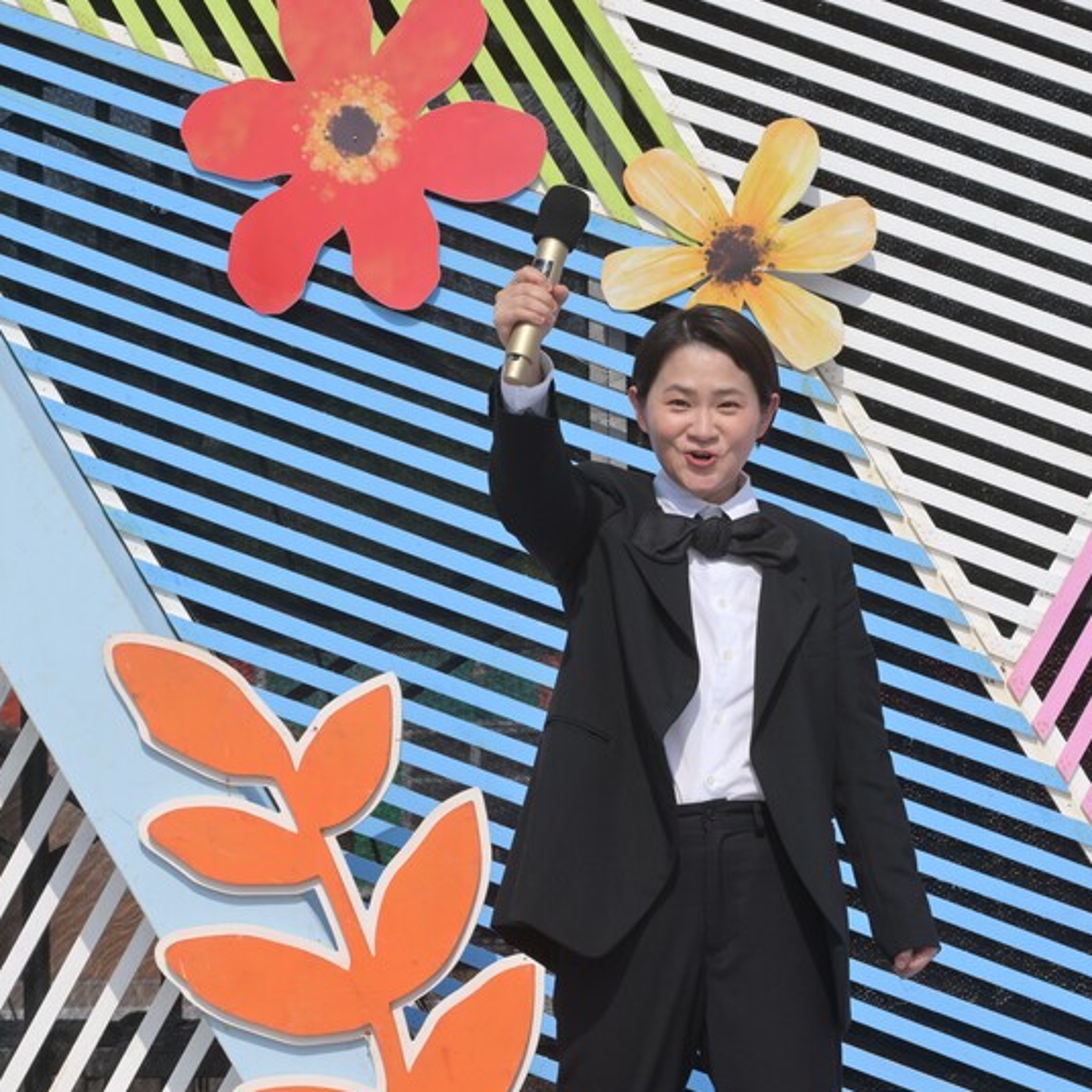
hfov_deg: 14.9
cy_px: 587
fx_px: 4176
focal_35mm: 117
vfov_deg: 14.9
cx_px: 524
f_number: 8
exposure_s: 1/640
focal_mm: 82
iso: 250
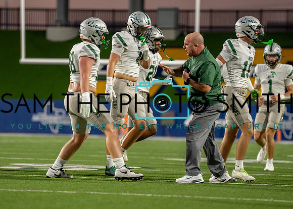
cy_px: 129
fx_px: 2218
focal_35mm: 267
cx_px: 136
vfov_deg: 5.4
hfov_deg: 7.6
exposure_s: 1/2000
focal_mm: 200
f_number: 2.8
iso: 2000
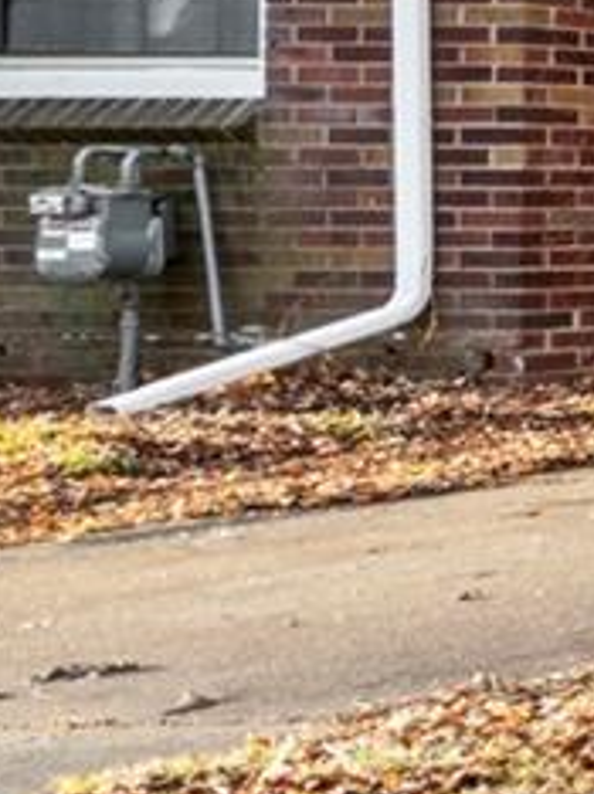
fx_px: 2705
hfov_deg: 6.0
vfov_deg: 16.5
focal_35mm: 118
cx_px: 3126
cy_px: 120
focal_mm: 14
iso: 400
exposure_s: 1/60
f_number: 10
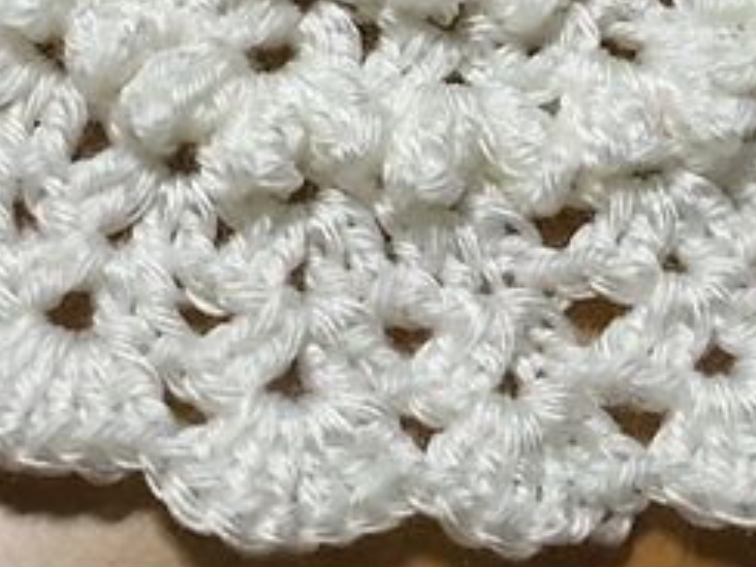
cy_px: -59
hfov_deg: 25.7
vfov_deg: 18.6
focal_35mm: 76
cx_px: 393
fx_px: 1660
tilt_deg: -53.7
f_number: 2.2
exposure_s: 1/30
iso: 50
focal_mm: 4.15
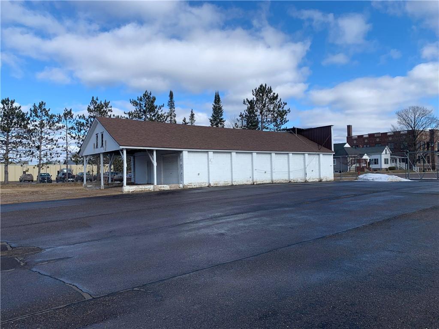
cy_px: 164
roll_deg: +1.5
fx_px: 330
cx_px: 220
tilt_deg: +2.2
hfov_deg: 67.3
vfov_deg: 53.1
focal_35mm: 26
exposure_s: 1/2160
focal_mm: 4.25
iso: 25
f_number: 1.8
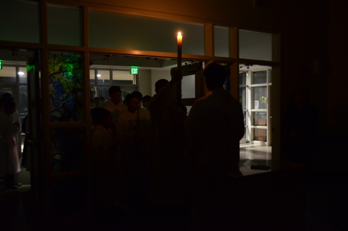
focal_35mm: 33
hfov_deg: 57.3
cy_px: 116
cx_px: 174
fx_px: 318
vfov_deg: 39.8
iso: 1600
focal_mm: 22
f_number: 3.8
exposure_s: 1/6
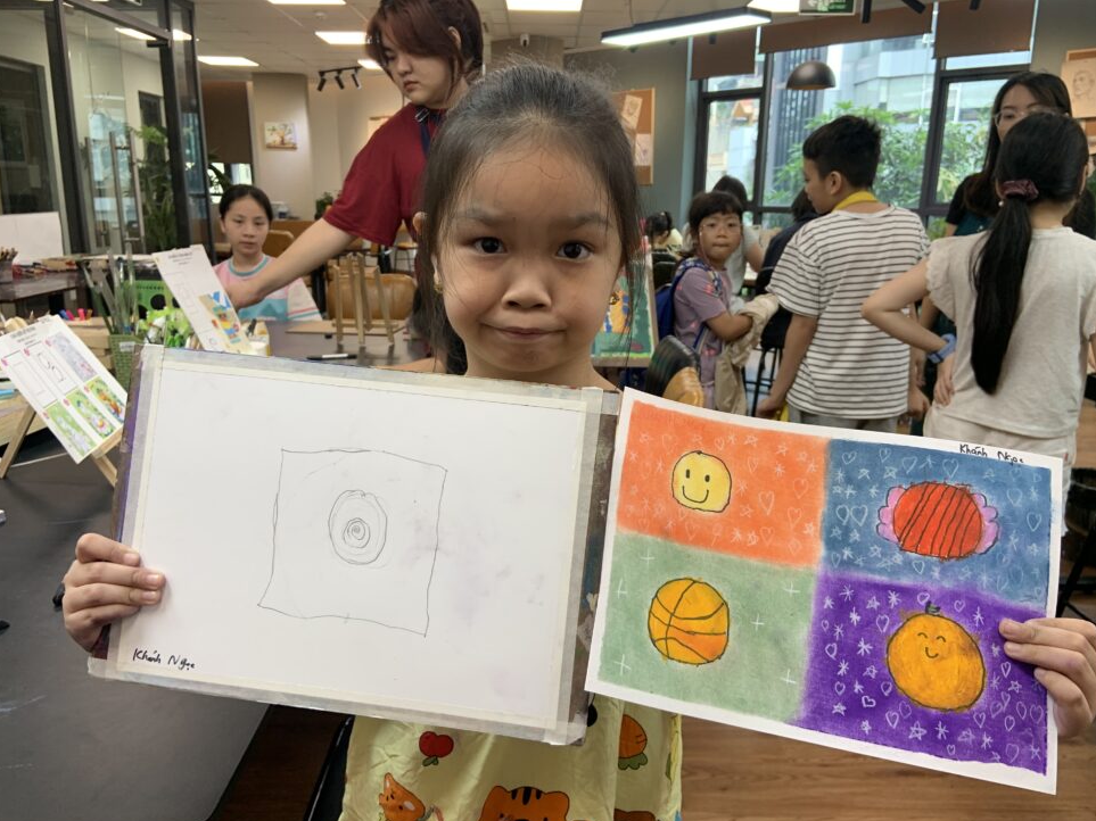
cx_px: 562
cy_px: 407
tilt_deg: -14.0
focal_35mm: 27
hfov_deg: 65.3
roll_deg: -0.1
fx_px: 855
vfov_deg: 51.3
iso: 80
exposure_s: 1/121
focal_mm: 4.25
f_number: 1.8
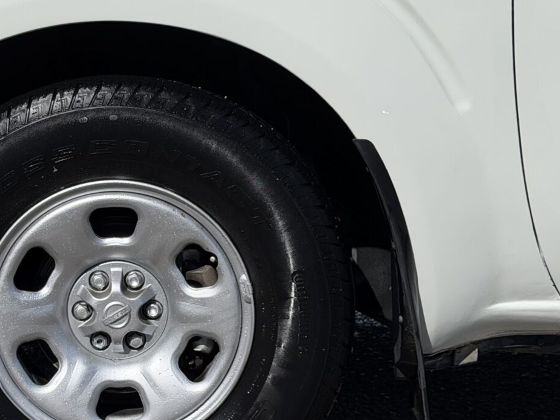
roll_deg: -0.7
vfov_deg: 14.8
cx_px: 129
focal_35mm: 100
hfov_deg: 19.5
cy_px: 191
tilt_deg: -4.8
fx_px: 1617
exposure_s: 1/16129
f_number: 1.78
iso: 80
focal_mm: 6.76
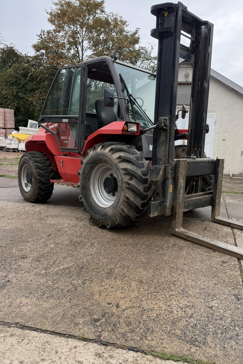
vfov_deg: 65.4
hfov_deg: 46.1
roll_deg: -2.9
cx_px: 147
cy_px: 167
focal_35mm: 28
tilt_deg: -5.3
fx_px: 284
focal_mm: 6.76
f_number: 1.78
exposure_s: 1/507
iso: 100
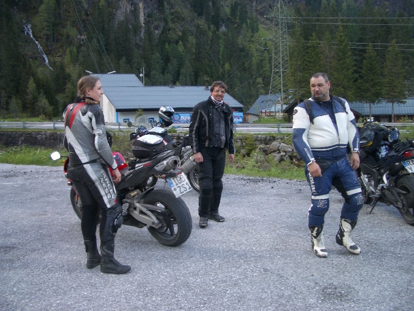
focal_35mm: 35
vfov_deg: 40.7
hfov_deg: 52.6
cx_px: 207
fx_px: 419
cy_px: 156
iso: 50
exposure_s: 1/200
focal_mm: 5.8
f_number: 2.6
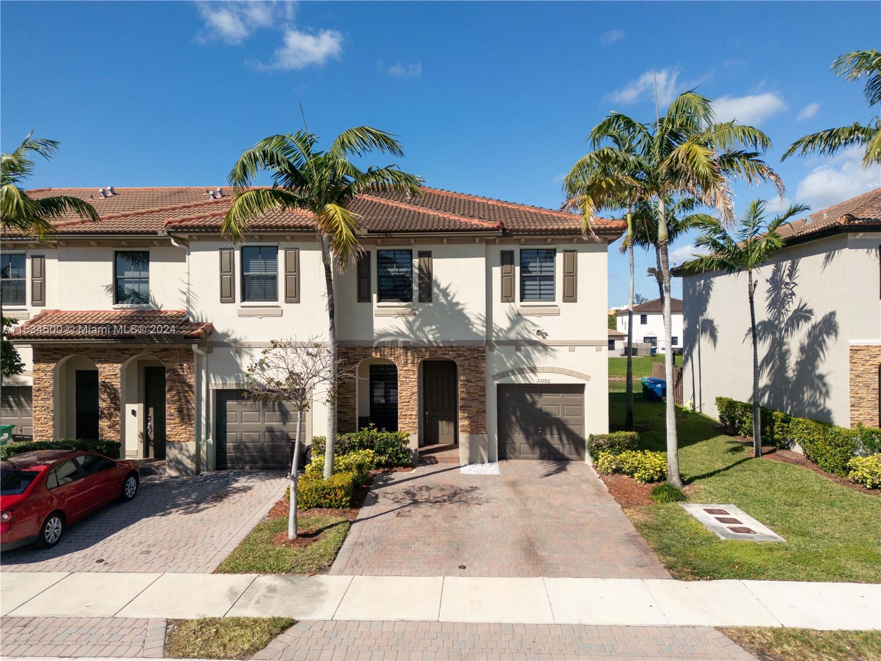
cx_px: 440
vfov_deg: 56.8
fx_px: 611
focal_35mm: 24
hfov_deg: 71.6
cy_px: 330
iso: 160
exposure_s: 1/5000
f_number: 1.7
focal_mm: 6.72
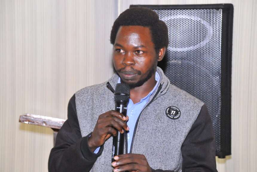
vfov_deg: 11.4
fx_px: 857
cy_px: 86
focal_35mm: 120
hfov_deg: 17.0
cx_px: 128
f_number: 5.6
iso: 2000
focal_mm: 80
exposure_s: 1/60
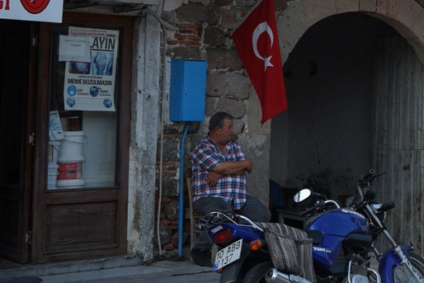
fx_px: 1154
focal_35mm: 98
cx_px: 483
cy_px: 4
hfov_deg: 19.8
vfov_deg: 13.8
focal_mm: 42
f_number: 7.1
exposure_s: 1/125
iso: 100
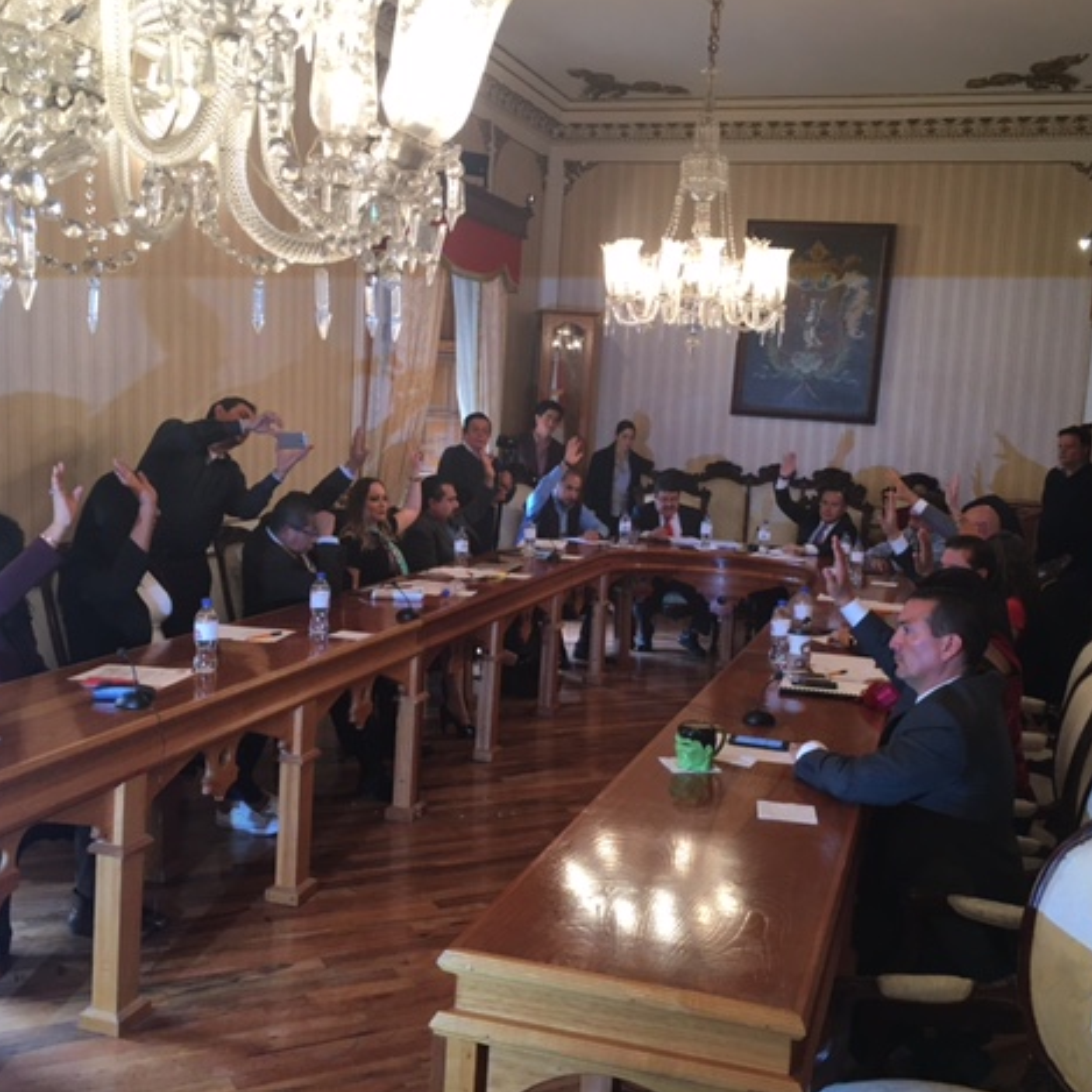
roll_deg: -4.3
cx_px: 561
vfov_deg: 47.2
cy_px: 540
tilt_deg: -6.6
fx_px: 1249
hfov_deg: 47.2
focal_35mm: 35
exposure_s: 1/30
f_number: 2.2
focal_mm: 4.15
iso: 80
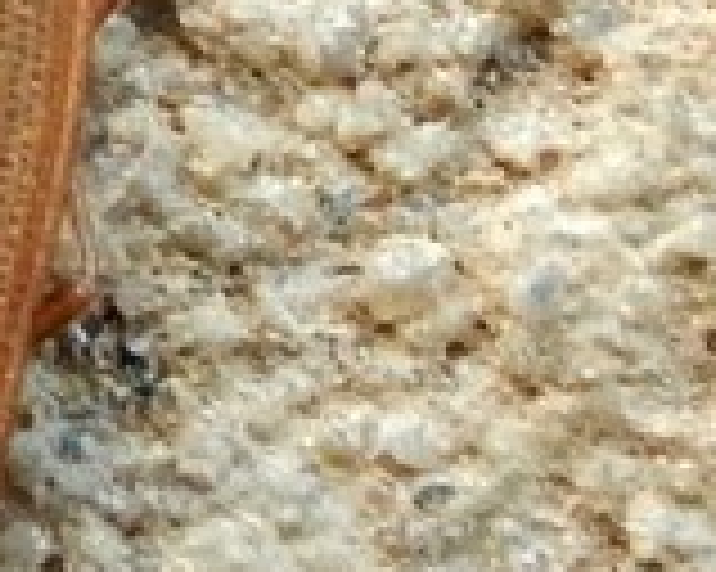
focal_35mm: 361
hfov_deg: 5.3
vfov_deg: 4.3
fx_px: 7645
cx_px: -101
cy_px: 378
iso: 200
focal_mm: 12.3
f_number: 4.1
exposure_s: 1/30
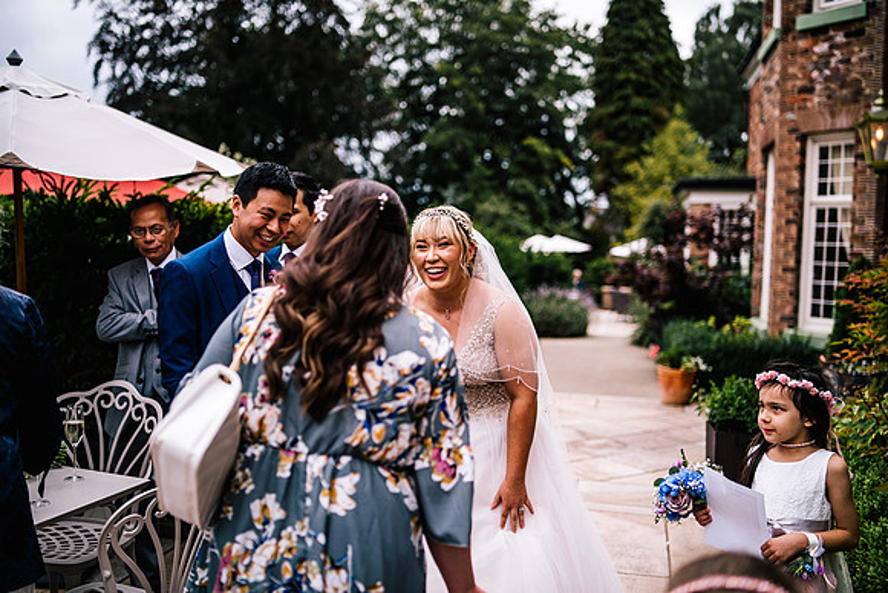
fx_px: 863
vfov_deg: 37.9
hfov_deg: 54.4
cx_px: 444
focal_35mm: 35
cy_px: 296
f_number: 1.6
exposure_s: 1/2500
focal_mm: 35
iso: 100
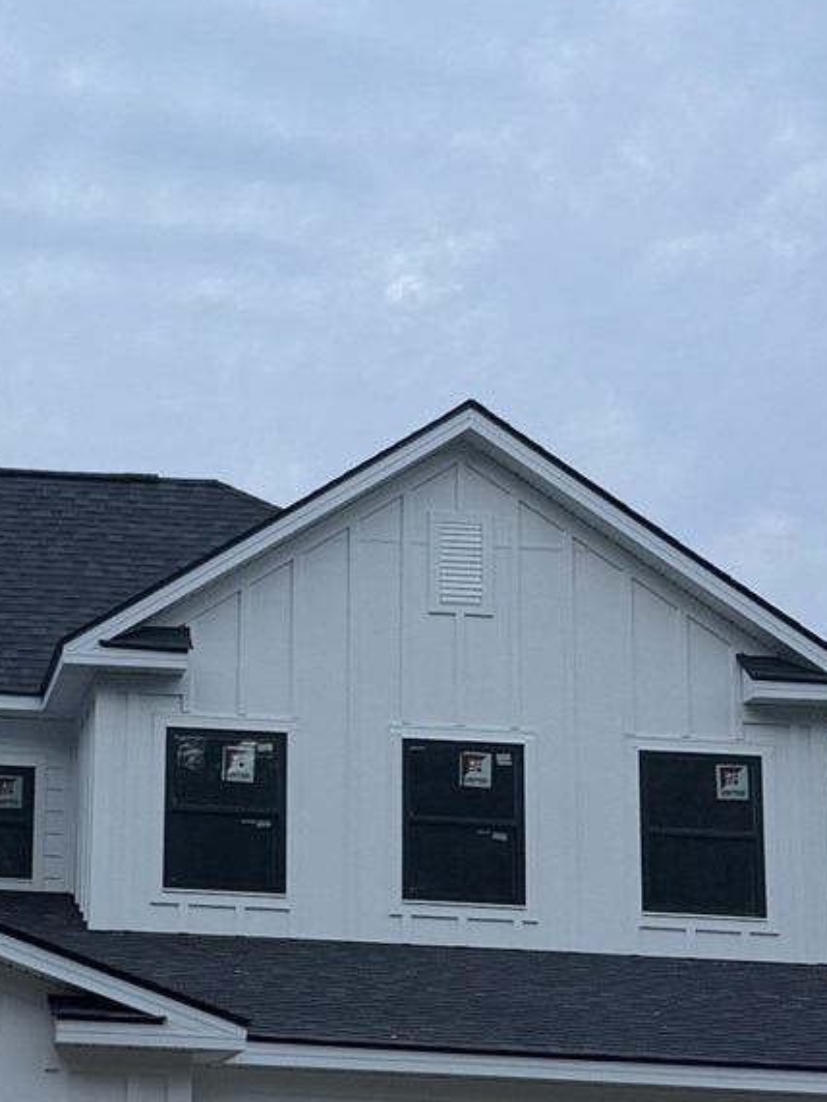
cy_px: 623
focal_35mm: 97
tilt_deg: +12.2
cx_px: -75
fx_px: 3088
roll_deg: -3.1
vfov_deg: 20.2
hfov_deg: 14.9
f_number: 1.78
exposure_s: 1/121
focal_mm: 6.76
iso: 100
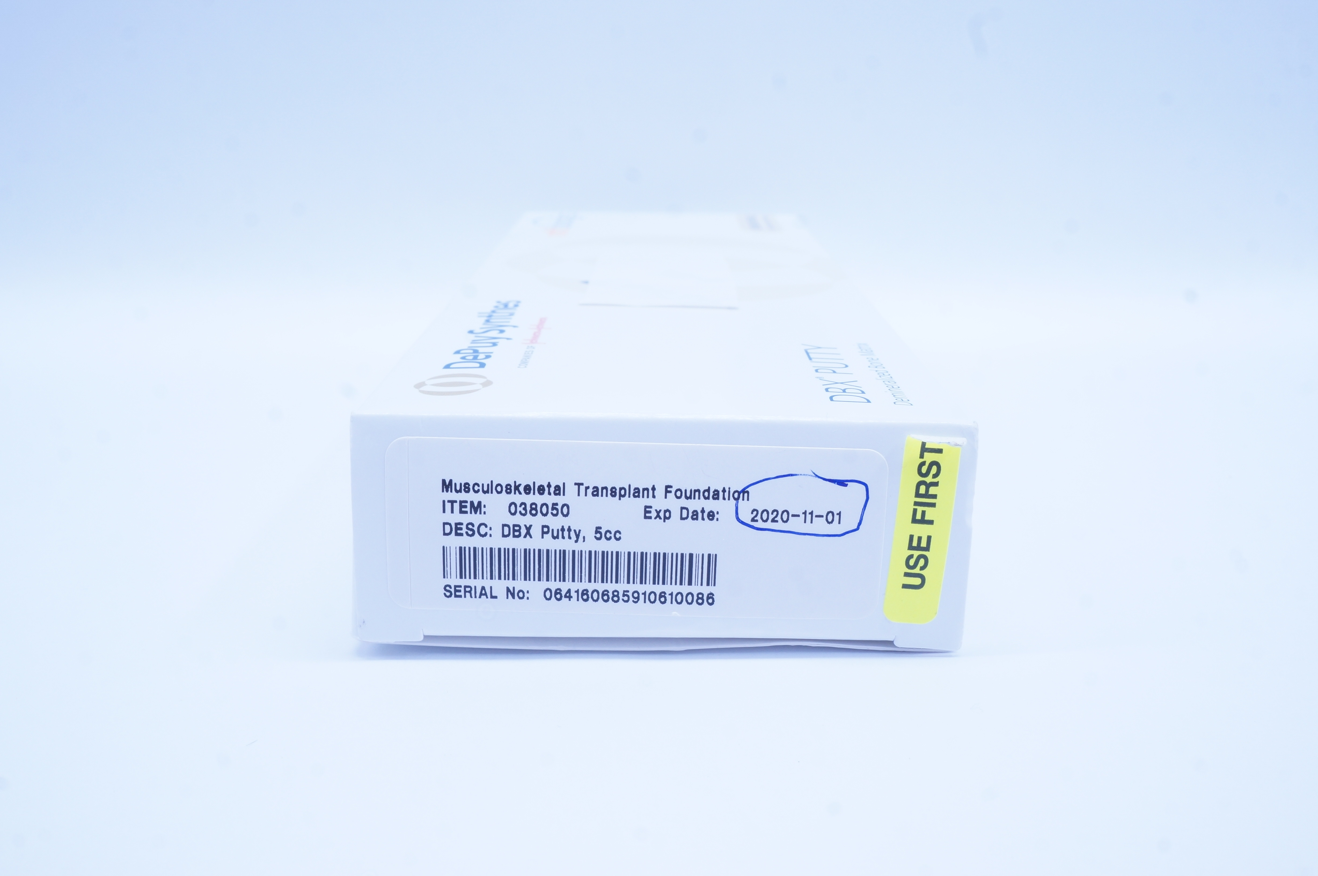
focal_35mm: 34
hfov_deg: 55.2
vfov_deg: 38.3
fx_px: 1262
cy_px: 438
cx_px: 659
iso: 400
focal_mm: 23
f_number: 14
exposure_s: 1/13
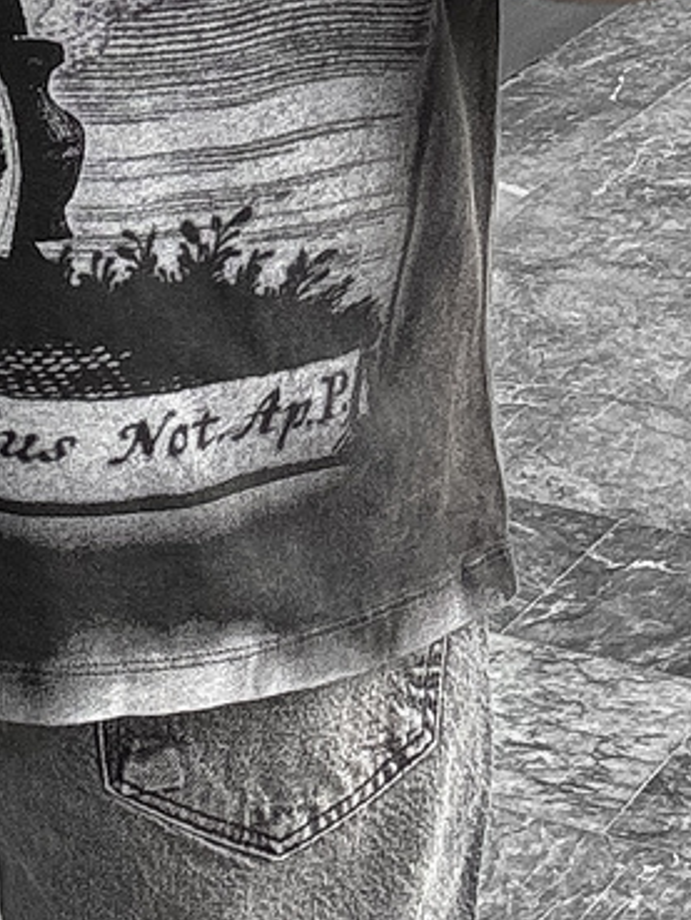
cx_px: -207
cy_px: 329
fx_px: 3458
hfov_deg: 11.1
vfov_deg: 15.1
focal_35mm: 130
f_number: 1.9
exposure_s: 1/120
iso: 25
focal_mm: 2.69
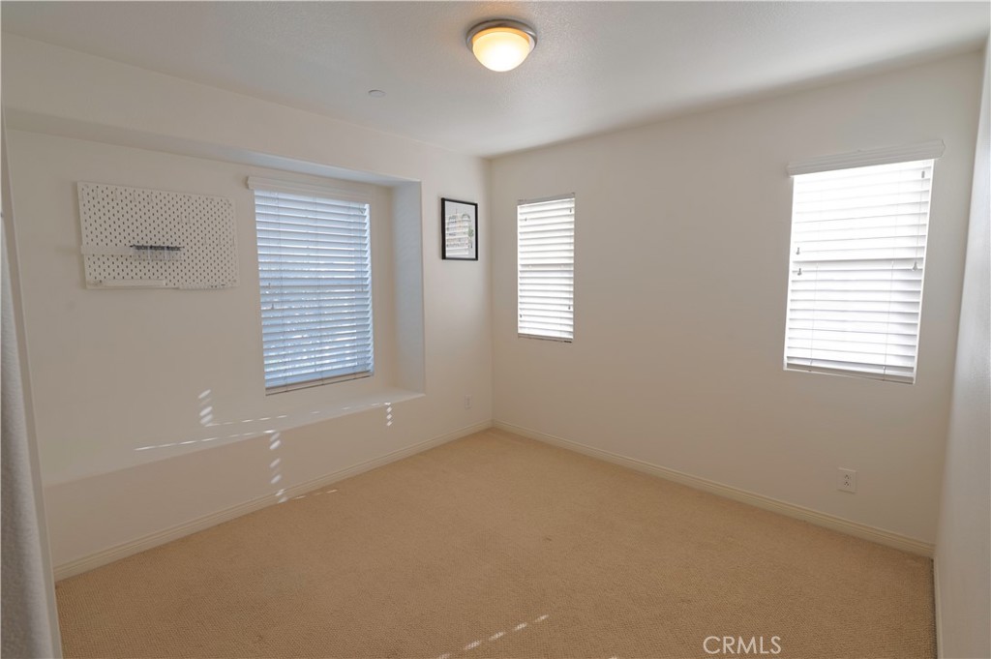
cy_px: 330
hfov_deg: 93.3
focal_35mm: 17
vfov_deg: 70.3
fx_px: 468
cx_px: 496
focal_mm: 17
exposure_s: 1/25
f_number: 8
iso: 400
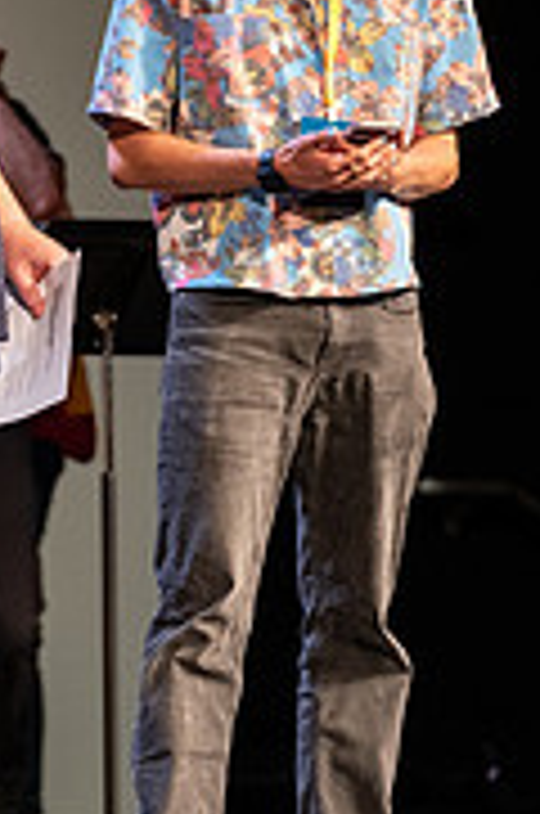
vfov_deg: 3.9
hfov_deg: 2.6
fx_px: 11812
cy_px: 400
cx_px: 40
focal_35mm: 523
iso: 1250
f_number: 2.8
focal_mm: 140
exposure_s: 1/210
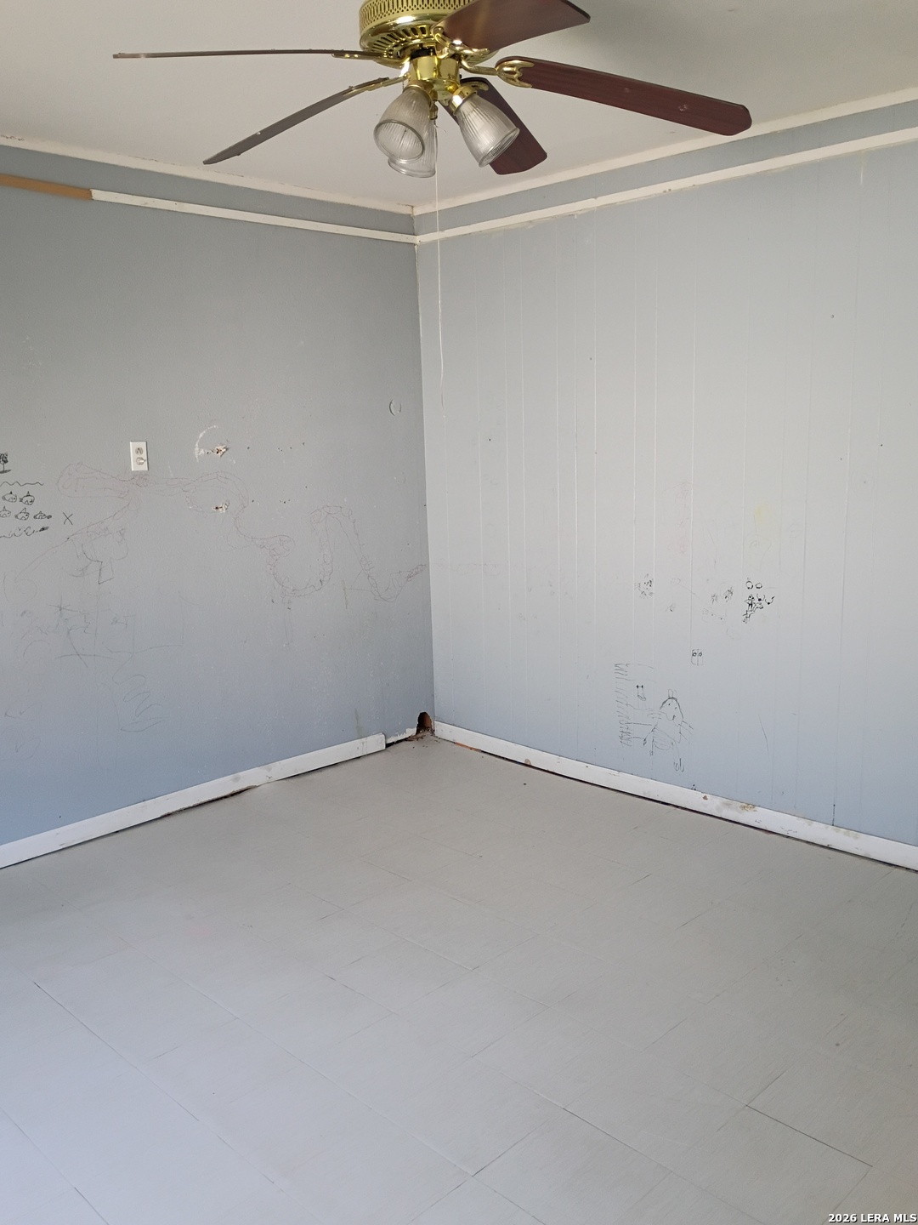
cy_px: 612
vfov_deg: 61.7
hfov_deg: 48.2
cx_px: 459
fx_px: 1025
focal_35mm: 29
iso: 534
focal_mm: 4.27
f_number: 1.8
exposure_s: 1/60
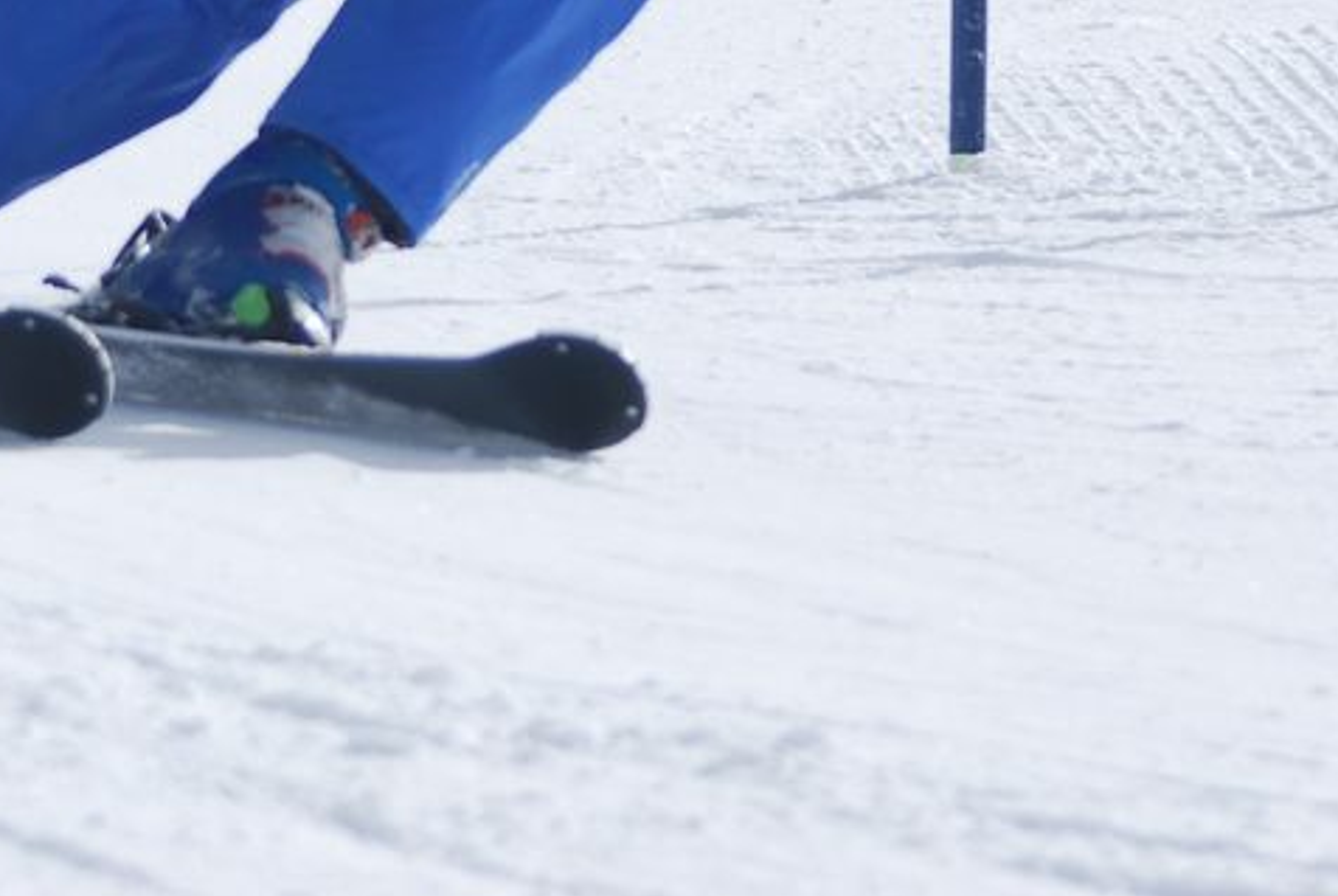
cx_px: 461
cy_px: -566
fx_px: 25338
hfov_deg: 3.0
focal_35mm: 681
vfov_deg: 2.0
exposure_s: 1/1250
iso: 100
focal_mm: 135
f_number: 5
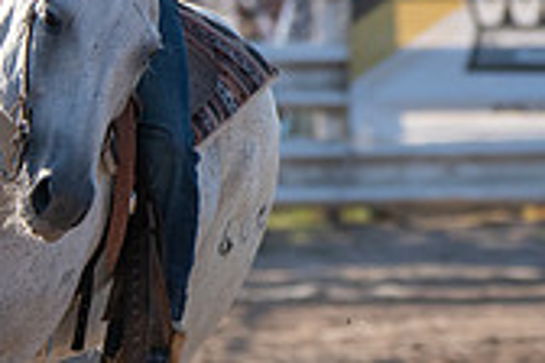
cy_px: 30
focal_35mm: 1176
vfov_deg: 1.2
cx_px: 44
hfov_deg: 1.8
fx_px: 17802
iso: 500
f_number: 5.6
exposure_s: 1/1250
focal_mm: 280
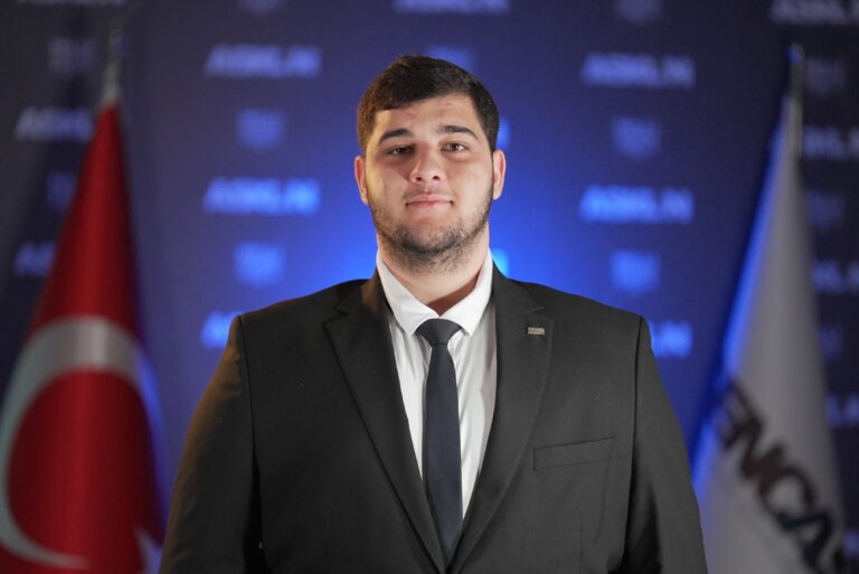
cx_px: 430
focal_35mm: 200
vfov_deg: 6.9
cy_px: 287
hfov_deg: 10.3
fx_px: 4775
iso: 4000
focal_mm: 200
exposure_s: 1/500
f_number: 2.8
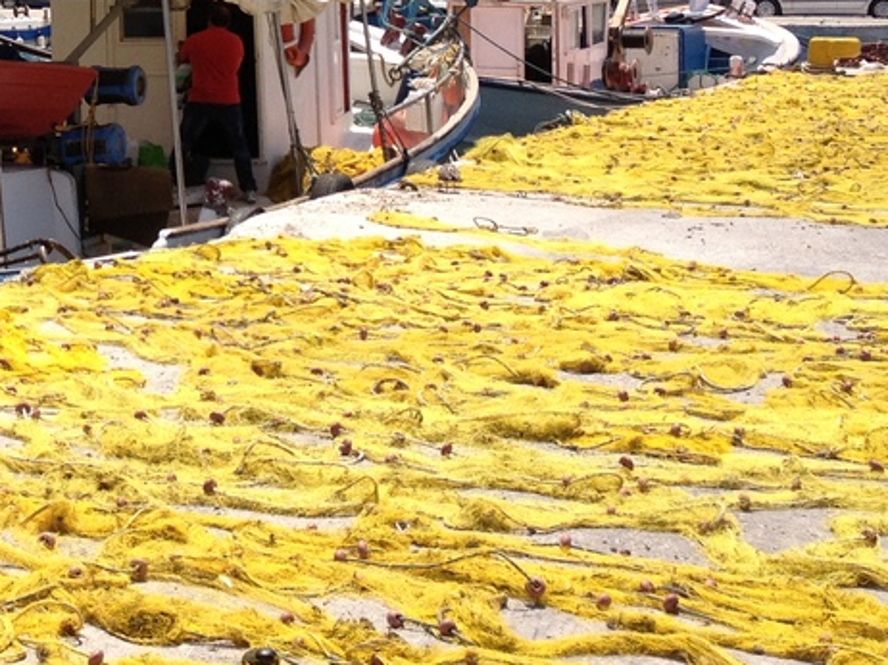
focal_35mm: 91
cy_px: -13
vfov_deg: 15.9
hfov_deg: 20.7
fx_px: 2333
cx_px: -56
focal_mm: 4.28
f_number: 2.4
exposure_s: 1/1972
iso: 50
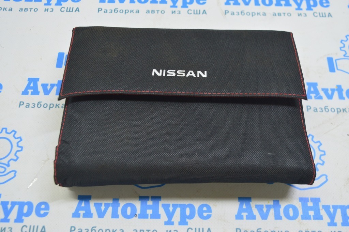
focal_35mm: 40
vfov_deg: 33.0
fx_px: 392
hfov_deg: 48.0
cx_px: 174
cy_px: 116
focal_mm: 27
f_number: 5.6
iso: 400
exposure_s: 1/20
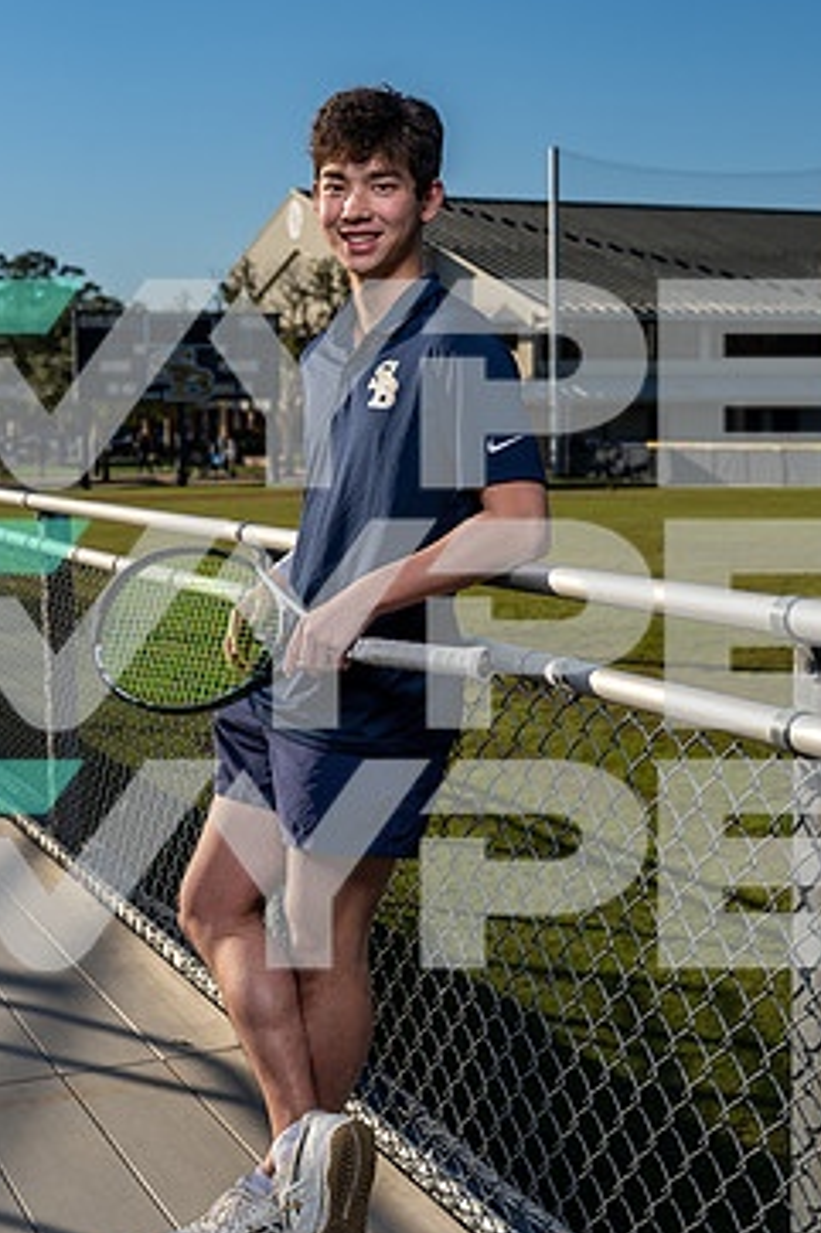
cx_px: 388
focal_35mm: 51
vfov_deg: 38.9
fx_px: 1746
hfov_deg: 26.5
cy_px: 627
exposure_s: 1/1600
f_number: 4.5
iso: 100
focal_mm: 41
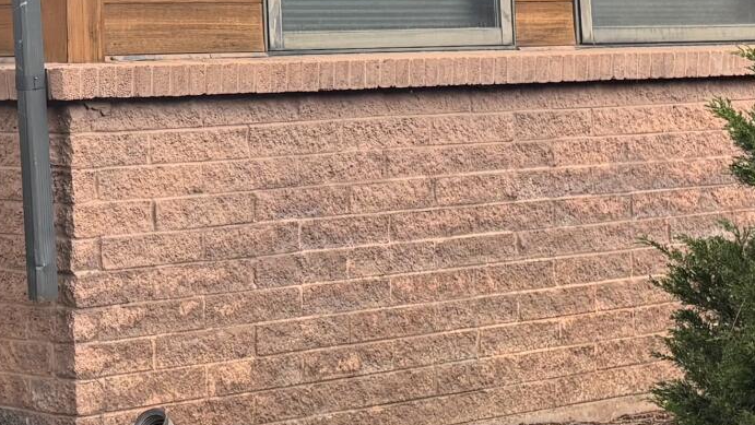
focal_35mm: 123
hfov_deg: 17.2
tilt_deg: +5.1
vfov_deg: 9.6
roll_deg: +1.5
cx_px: 71
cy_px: -165
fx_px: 2463
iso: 64
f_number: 1.6
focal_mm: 5.96
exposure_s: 1/121
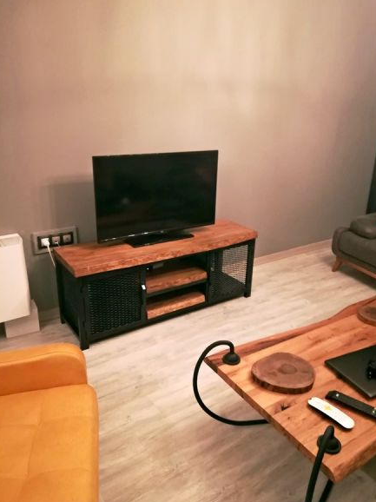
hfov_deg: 51.3
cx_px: 191
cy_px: 254
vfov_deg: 65.3
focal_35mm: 27
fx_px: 391
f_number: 2.2
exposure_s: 1/14.3
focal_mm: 3.83
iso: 800
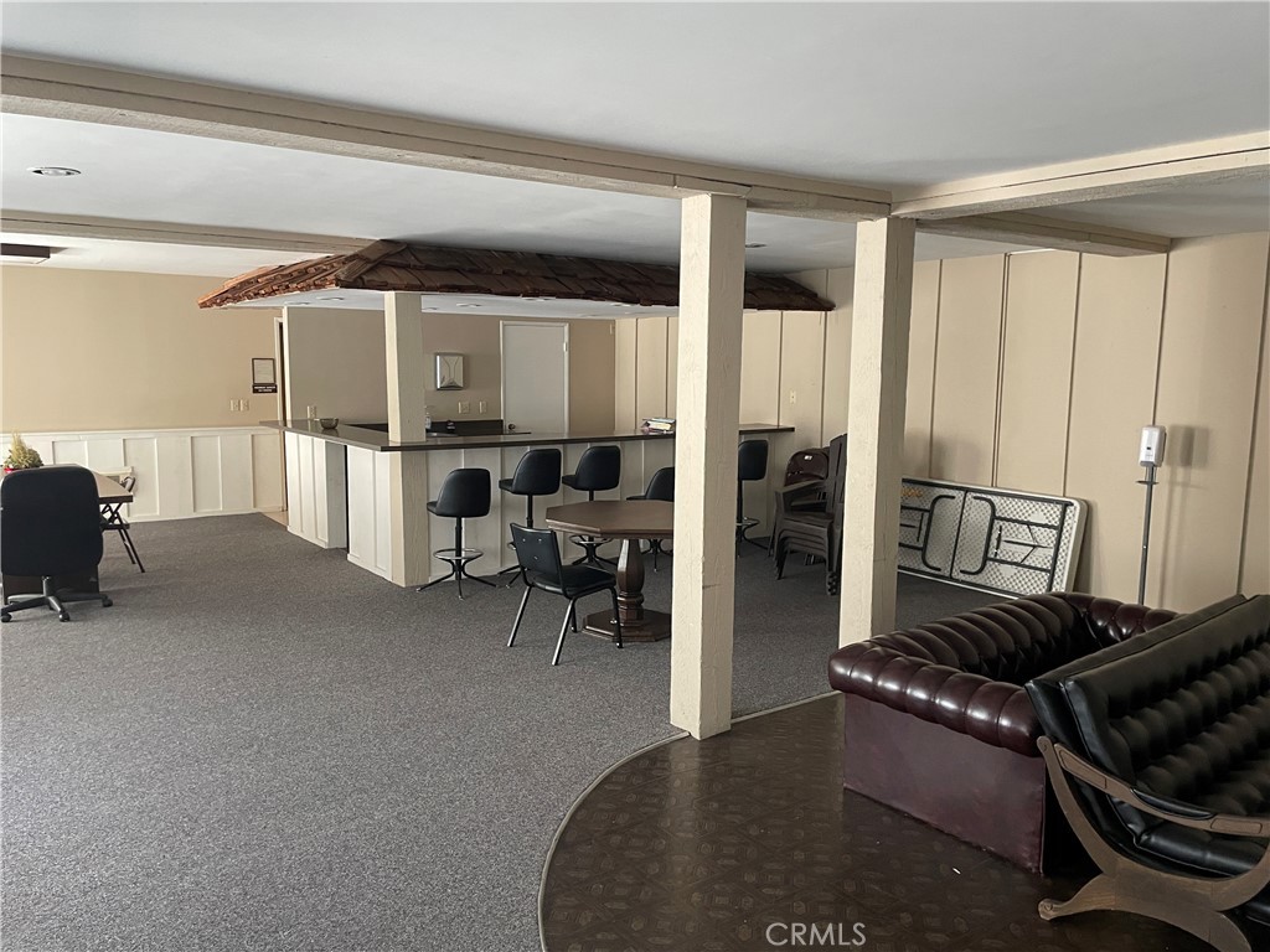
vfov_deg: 53.1
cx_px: 635
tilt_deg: -5.4
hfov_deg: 67.3
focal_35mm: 26
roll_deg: -0.6
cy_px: 476
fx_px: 954
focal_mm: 4.2
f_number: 1.6
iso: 250
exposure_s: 1/60
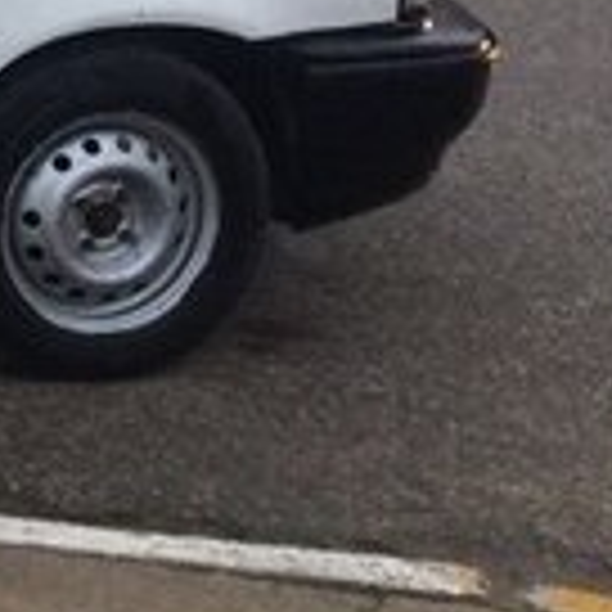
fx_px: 2480
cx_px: -796
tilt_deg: -11.2
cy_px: -155
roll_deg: -2.1
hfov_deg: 11.8
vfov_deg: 13.6
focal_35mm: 124
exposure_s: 1/33
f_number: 2.2
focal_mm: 4.15
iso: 64
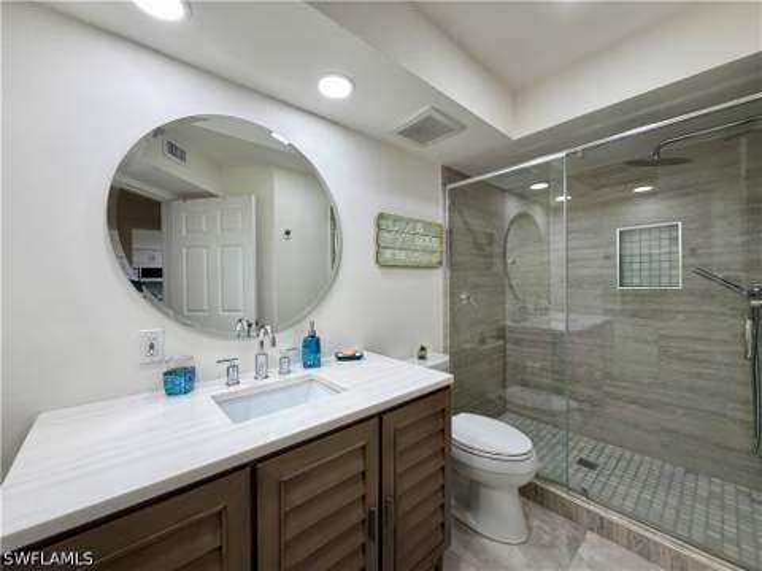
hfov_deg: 102.1
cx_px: 381
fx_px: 308
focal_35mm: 14
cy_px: 286
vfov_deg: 85.7
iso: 320
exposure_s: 1/120
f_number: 2.2
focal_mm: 2.22
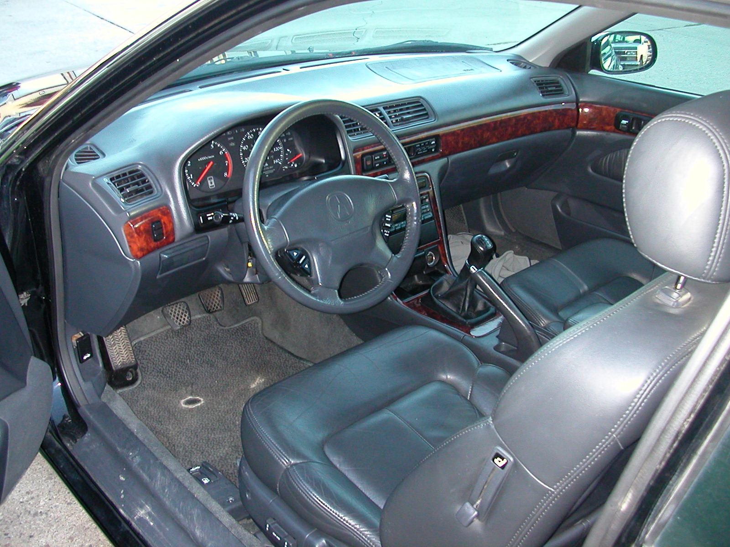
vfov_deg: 38.7
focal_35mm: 37
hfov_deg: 50.1
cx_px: 365
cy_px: 274
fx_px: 780
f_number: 2.7
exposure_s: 1/59.9
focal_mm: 5.6
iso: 200
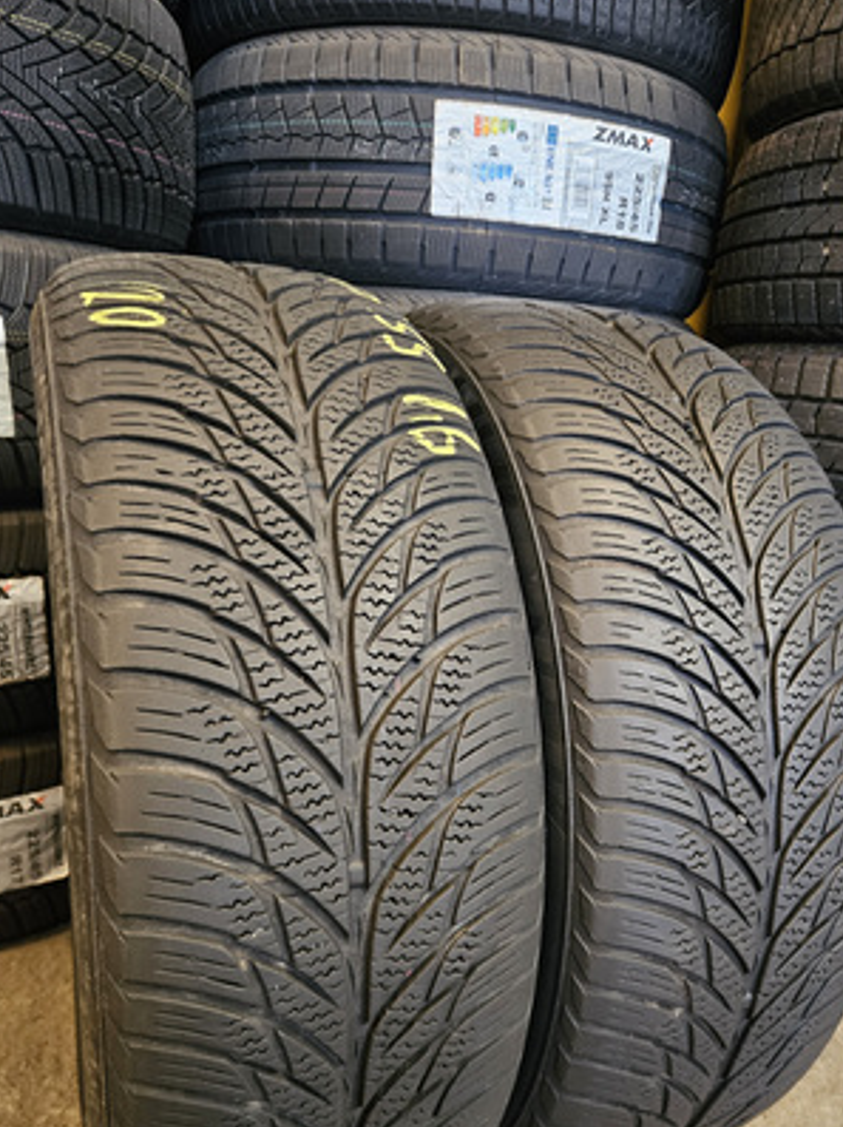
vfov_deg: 61.0
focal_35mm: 29
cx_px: 467
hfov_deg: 48.1
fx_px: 943
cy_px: 690
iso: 640
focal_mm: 5.4
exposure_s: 1/25
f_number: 1.8
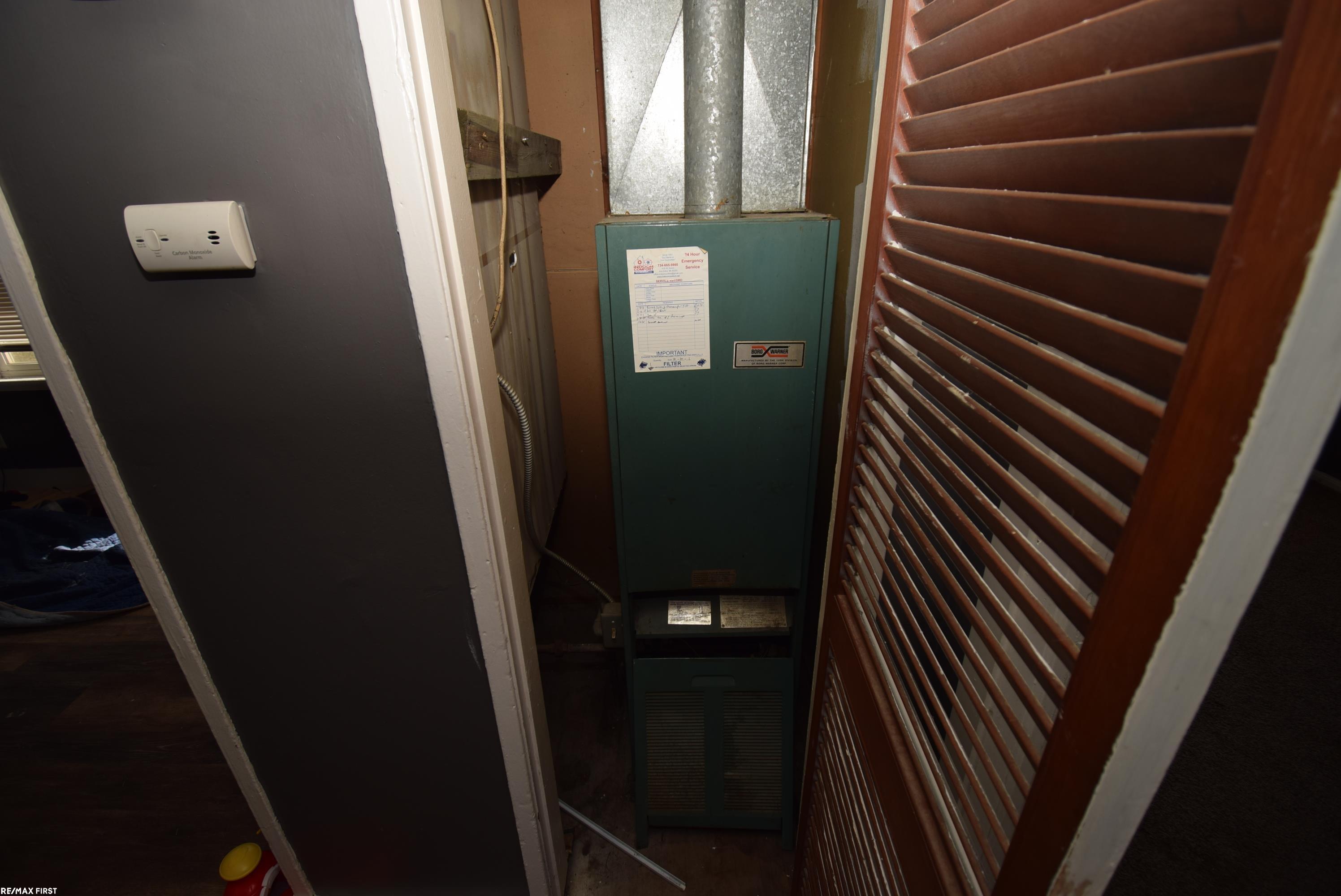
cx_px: 670
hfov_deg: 100.3
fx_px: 559
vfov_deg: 77.4
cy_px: 448
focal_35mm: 15
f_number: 4.5
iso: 100
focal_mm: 10
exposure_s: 1/200
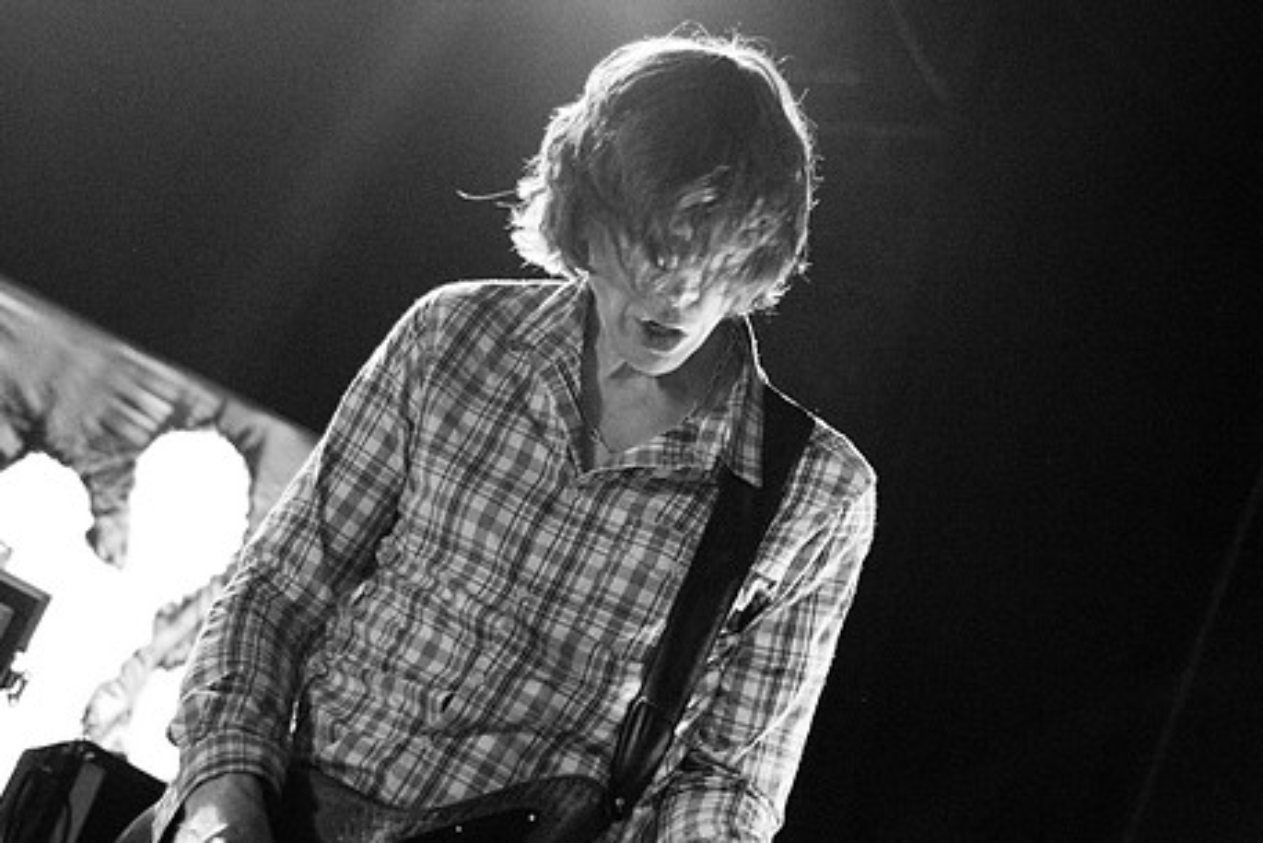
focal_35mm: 95
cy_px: 466
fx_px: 3334
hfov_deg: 21.4
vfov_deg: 14.4
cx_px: 713
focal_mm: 50
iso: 1250
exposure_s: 1/100
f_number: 2.2
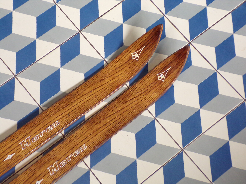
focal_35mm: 65
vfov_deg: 22.6
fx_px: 462
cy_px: 92
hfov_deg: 29.8
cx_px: 123
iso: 400
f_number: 3.8
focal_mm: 11.6
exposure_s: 1/30
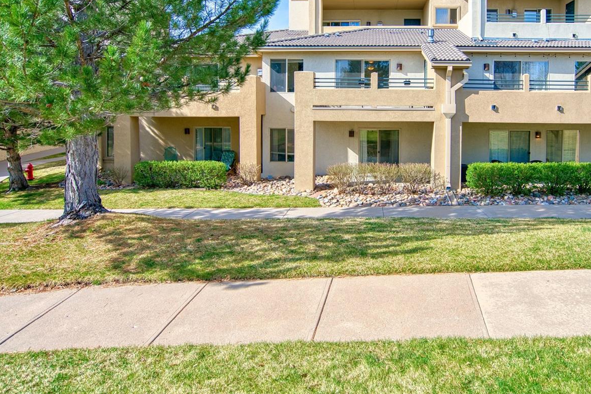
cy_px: 127
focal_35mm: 26
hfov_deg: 68.5
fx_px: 427
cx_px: 361
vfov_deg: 48.6
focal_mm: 19
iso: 500
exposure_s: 1/2000
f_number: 4
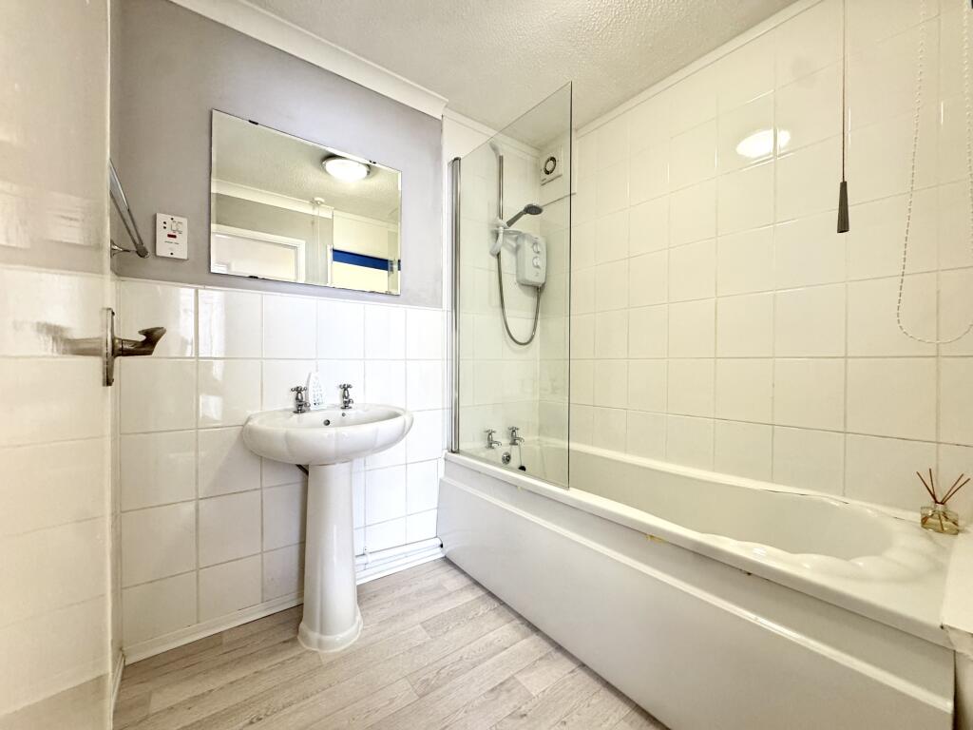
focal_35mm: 14
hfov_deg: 102.1
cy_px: 365
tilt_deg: -0.8
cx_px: 486
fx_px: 394
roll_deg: +0.0
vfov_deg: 85.7
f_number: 2.2
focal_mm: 2.22
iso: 320
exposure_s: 1/50
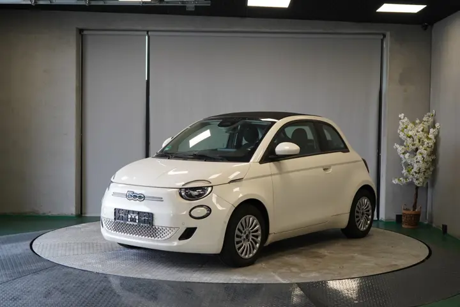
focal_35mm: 52
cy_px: 154
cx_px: 230
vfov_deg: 26.0
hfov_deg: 38.2
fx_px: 664
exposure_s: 1/160
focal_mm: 52
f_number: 5
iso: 800
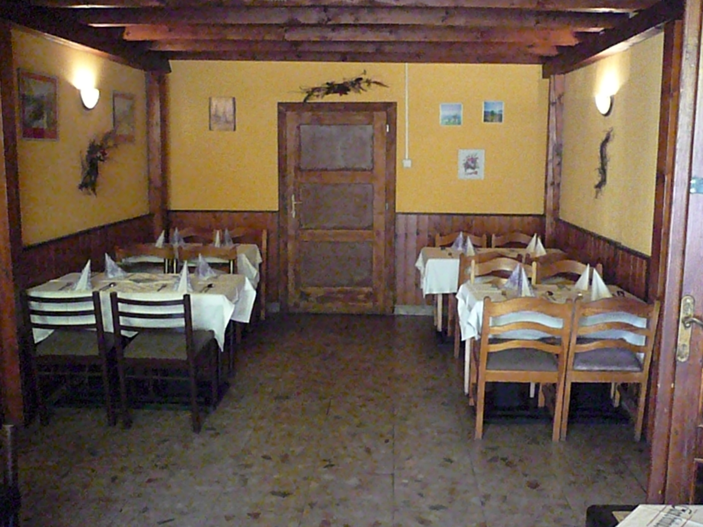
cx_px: 352
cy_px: 264
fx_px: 711
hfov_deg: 52.6
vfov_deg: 40.7
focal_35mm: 35
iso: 3200
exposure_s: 1/80
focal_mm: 5.8
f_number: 2.8
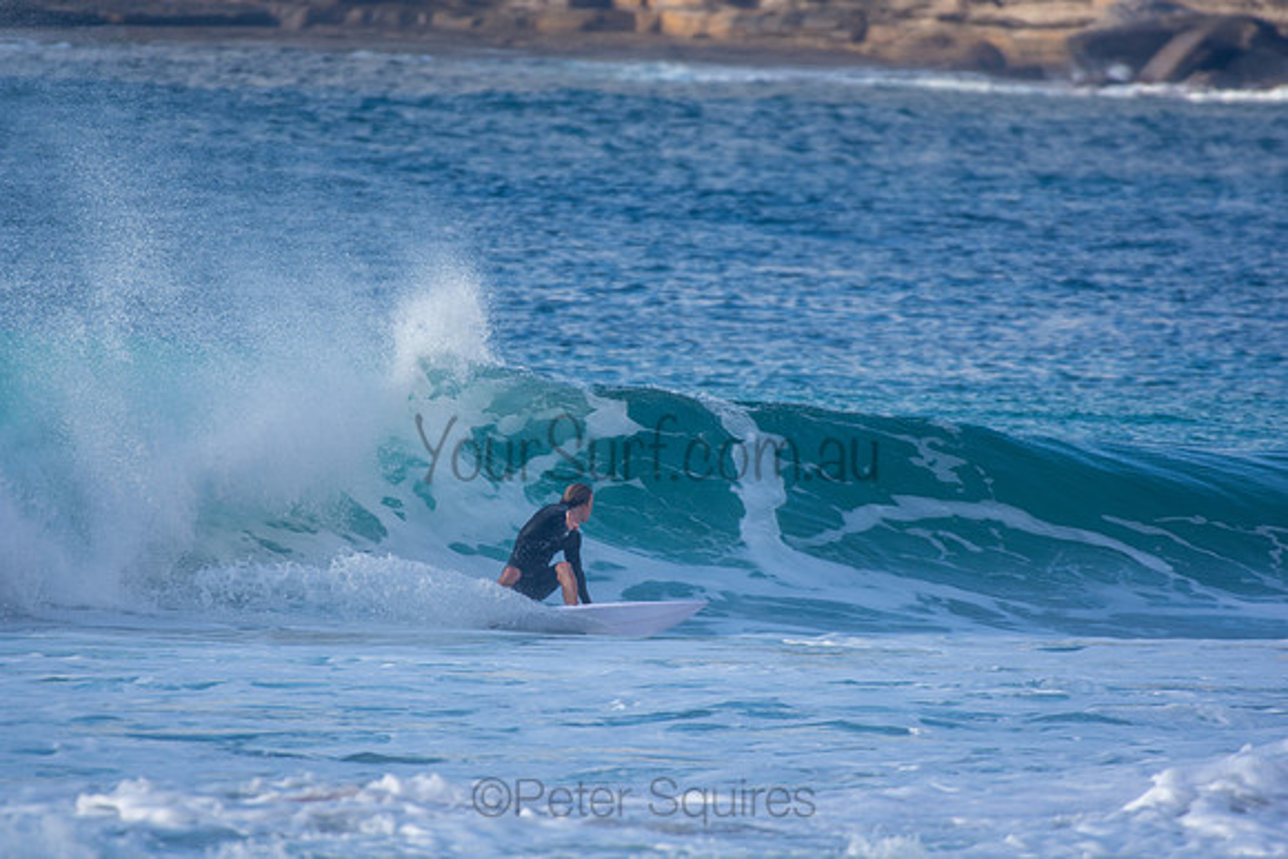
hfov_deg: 2.7
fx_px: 26838
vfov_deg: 1.8
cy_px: 430
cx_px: 644
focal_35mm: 750
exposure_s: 1/640
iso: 180
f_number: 5.6
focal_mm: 500
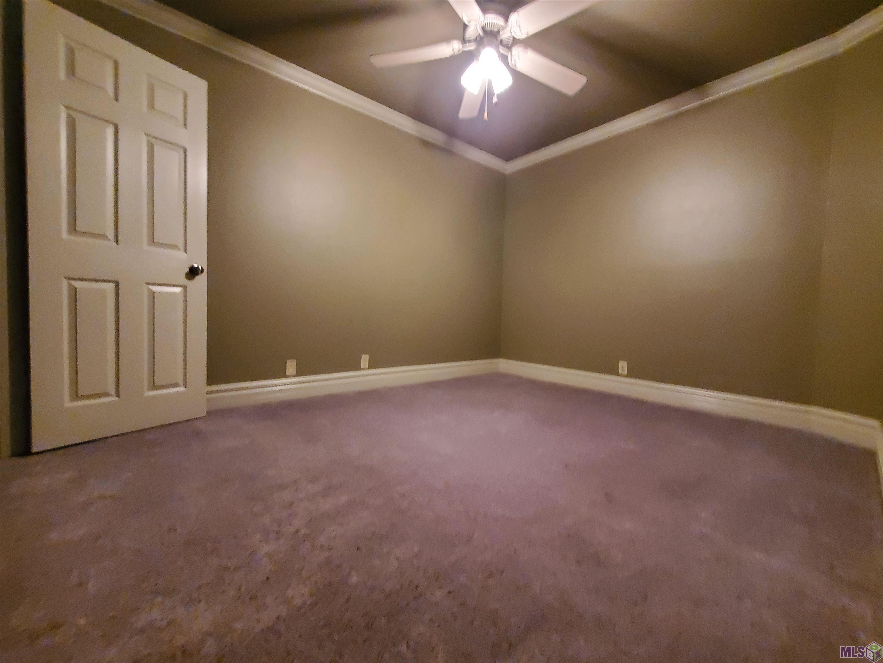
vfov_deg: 89.9
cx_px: 442
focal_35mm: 13
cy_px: 332
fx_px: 332
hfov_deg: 106.2
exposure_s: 1/10
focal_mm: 1.8
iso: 1000
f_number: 2.2
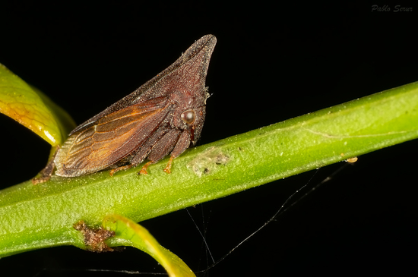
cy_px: 138
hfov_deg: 13.7
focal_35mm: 150
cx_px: 209
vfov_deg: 9.1
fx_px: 1739
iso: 200
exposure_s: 1/125
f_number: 20
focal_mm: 100
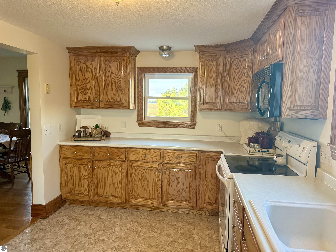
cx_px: 168
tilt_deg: -5.5
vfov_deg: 56.8
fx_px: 233
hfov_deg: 71.6
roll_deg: -1.2
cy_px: 126
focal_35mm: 24
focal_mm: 6.76
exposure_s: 1/120
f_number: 1.78
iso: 250
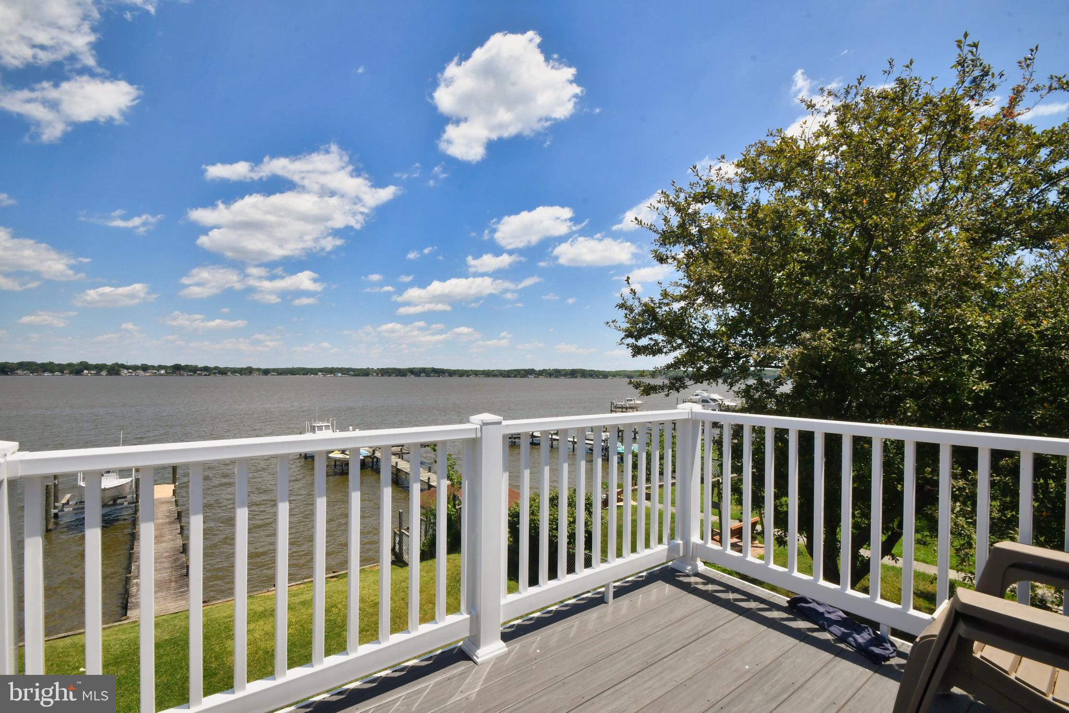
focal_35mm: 15
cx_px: 534
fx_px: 445
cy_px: 356
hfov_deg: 100.4
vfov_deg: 77.3
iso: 400
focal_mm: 10
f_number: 22
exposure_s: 1/250
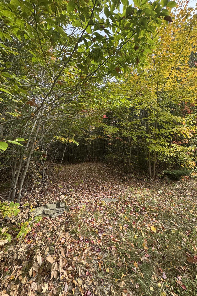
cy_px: 144
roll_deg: -1.1
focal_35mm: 15
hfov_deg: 77.3
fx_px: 123
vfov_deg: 100.4
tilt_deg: +10.6
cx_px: 98
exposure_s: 1/184
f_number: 2.2
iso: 40
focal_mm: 2.22
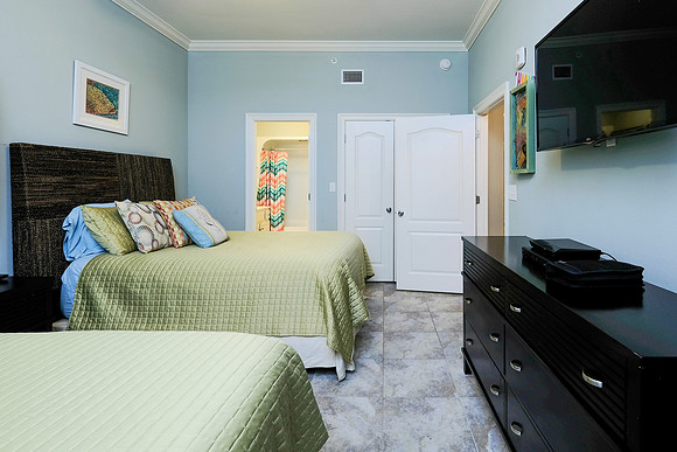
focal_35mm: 15
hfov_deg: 100.4
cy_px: 226
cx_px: 338
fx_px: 282
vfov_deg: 77.4
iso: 400
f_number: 7.1
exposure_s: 1/5
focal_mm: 10
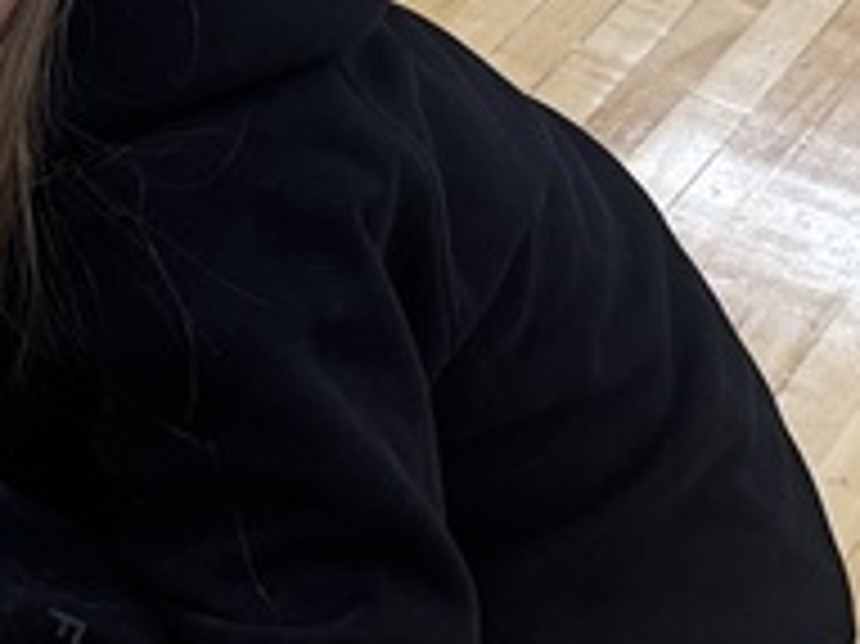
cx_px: -919
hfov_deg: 13.0
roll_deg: -2.5
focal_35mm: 129
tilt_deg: -31.2
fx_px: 3203
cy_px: 36
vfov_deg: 11.4
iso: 160
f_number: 1.78
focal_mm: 6.76
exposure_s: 1/120
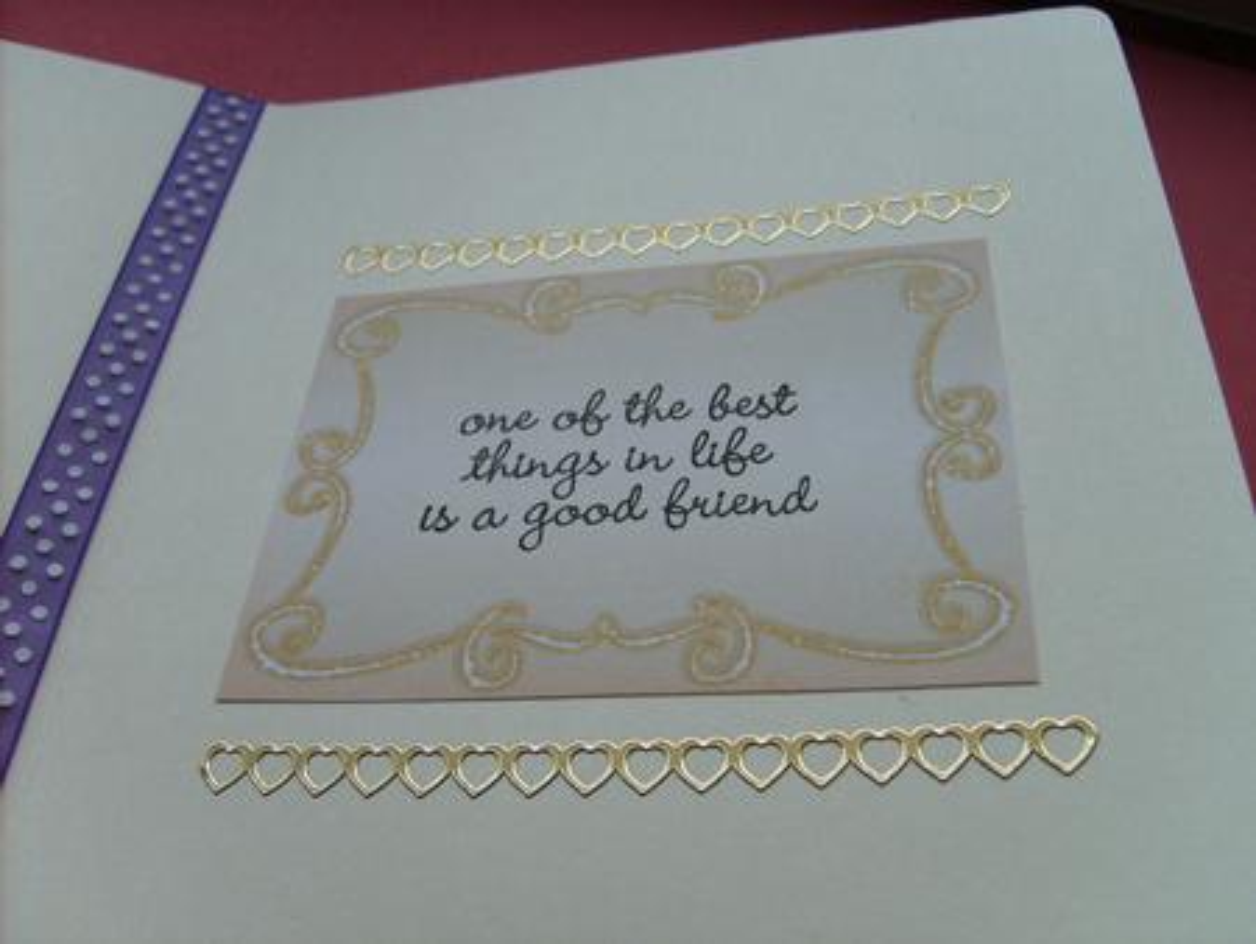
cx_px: 628
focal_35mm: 35
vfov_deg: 40.7
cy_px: 472
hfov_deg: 52.6
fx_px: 1271
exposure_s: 1/350
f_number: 2.8
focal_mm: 5.8
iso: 50
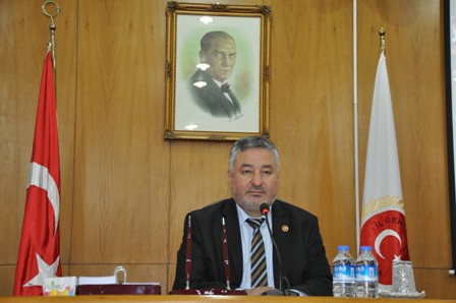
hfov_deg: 23.4
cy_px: 152
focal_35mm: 87
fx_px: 1101
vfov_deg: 15.7
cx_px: 228
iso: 800
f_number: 5
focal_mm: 58
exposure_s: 1/15
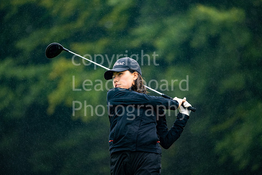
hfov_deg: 6.9
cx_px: 131
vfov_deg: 4.6
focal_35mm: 300
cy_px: 88
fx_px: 2184
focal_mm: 300
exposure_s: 1/1250
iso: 500
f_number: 4
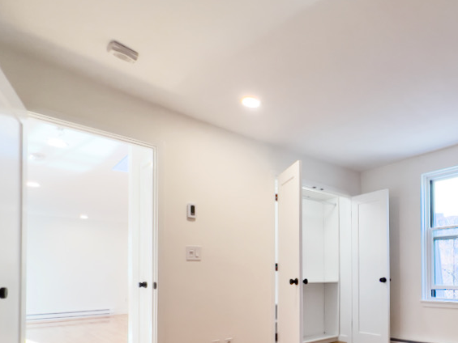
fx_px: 304
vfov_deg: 55.2
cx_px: 370
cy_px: 269
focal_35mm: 23
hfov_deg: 66.6
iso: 125
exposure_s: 1/120
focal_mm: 1.57
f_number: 1.8
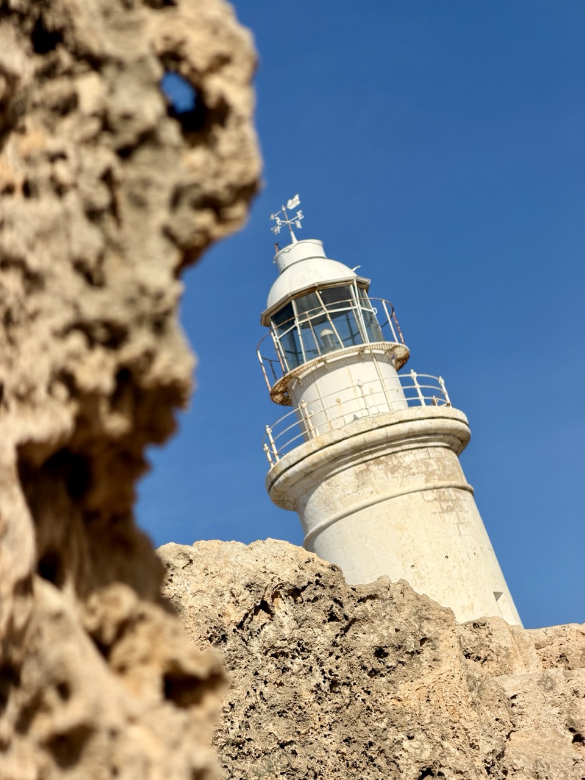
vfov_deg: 19.6
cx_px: 292
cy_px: 390
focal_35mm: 100
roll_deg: +18.1
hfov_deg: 14.8
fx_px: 2253
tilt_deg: +16.9
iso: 25
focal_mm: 16.89
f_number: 2.8
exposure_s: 1/1848
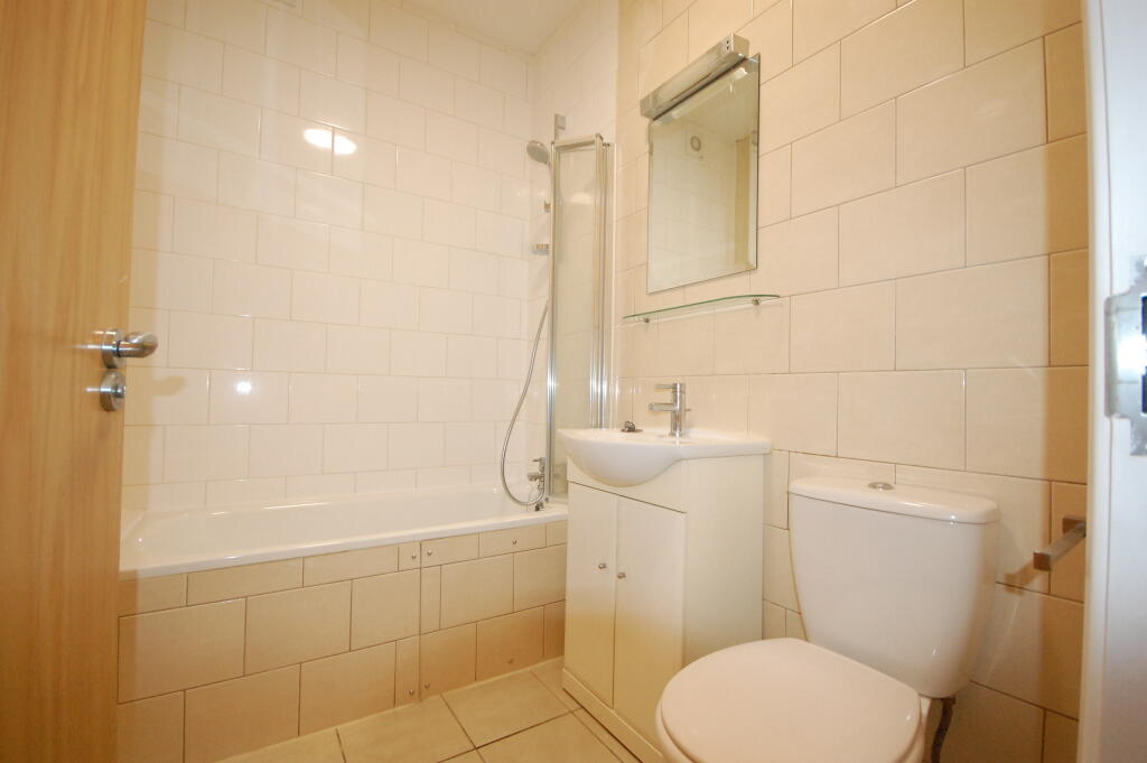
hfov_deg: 100.4
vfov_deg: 77.2
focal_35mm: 15
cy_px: 382
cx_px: 574
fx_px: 478
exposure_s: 1/60
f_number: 5
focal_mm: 10
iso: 1600
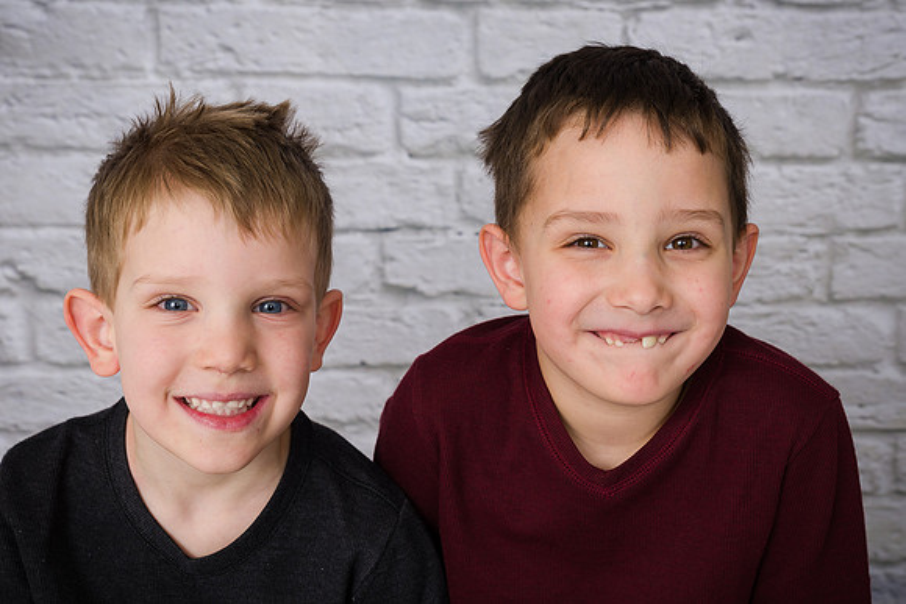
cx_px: 499
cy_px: 287
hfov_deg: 39.0
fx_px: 1276
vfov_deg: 26.6
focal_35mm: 51
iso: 160
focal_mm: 46
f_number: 8
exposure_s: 1/160
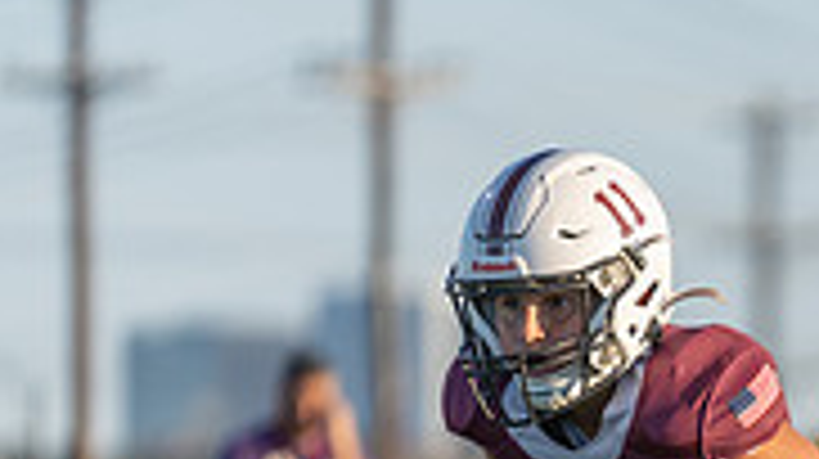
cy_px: 785
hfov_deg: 3.1
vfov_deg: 1.7
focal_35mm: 705
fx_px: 15297
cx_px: 1116
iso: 125
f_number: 2.8
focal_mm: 200
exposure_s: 1/1250
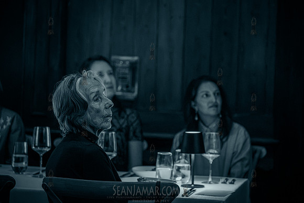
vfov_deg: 12.8
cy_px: 96
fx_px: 902
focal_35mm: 107
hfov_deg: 19.1
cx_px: 148
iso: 12800
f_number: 2.8
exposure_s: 1/160
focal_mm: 100
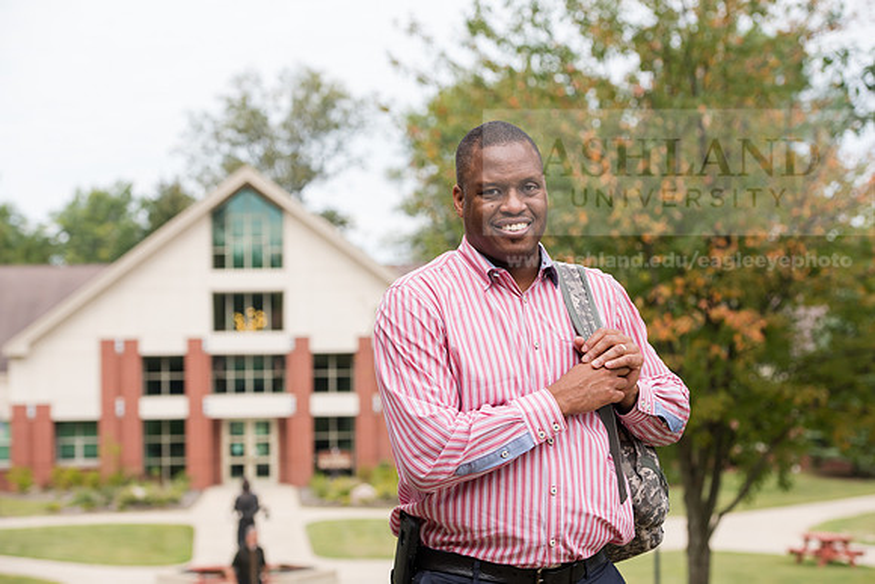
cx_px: 438
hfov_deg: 22.1
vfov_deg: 14.9
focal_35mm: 92
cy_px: 292
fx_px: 2237
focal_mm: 92
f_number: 5.6
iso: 200
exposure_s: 1/250
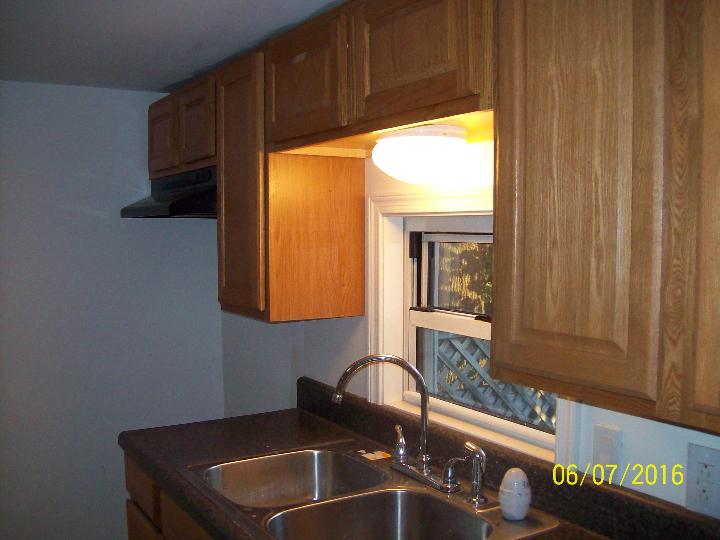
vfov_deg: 39.7
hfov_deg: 51.4
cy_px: 270
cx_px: 360
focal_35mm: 36
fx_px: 749
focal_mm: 6
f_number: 2.7
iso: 200
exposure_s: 1/64
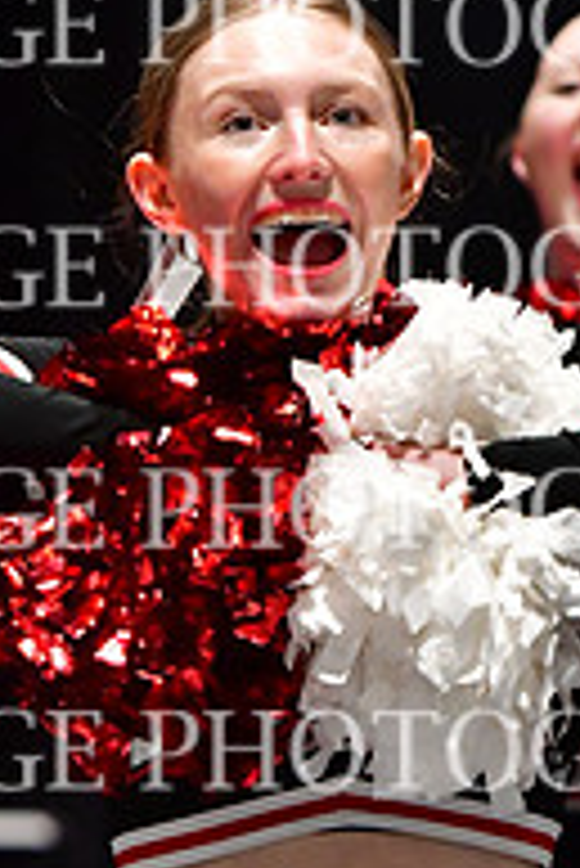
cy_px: 630
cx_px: 110
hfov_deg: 2.3
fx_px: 14666
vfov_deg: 3.4
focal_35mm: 608
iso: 4000
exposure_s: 1/400
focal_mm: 135
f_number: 3.5
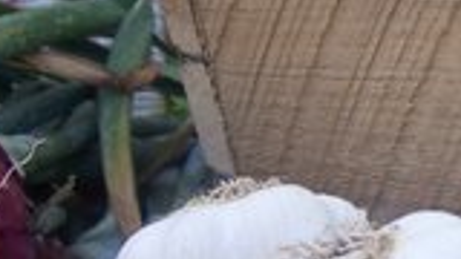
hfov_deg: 20.4
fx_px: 1210
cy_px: 173
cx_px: 526
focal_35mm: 99
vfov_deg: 12.2
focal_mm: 5.6
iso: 80
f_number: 2.7
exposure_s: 1/250
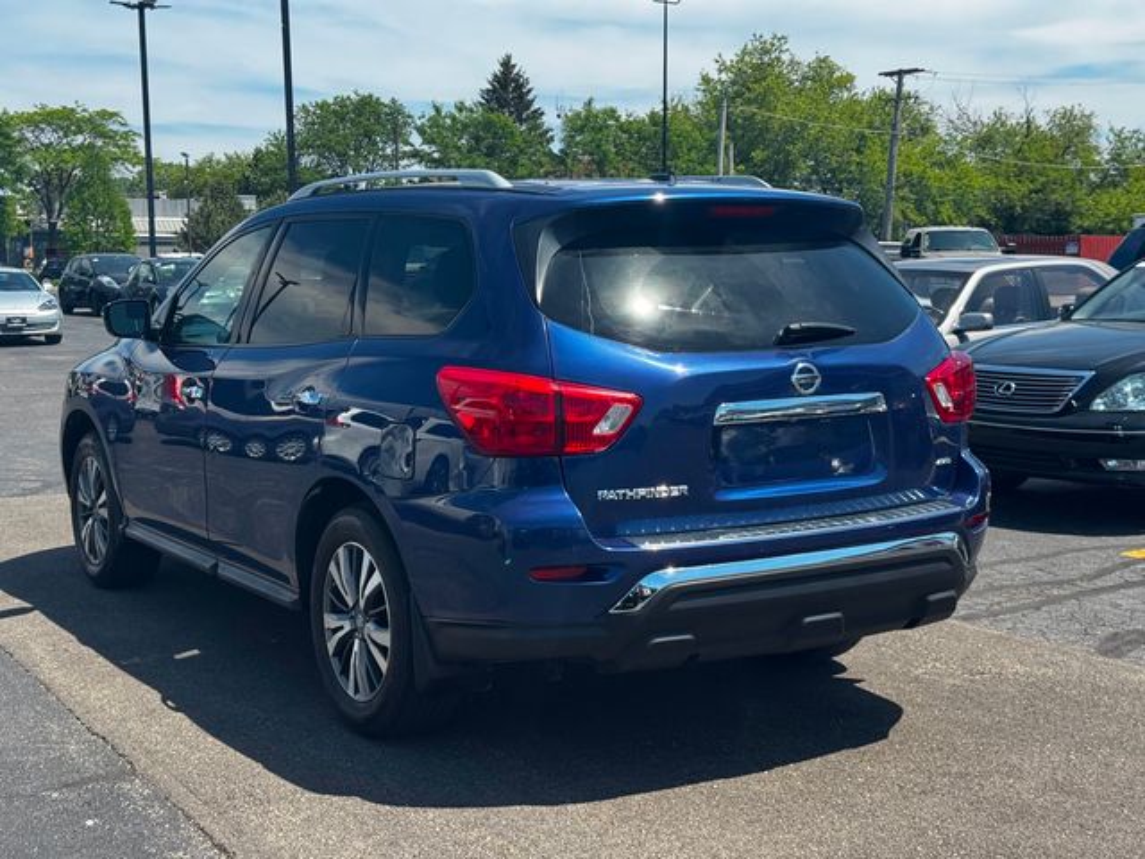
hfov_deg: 39.7
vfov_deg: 30.3
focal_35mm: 48
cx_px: 572
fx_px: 1588
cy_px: 430
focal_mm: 6.76
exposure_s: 1/2179
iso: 64
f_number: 1.78
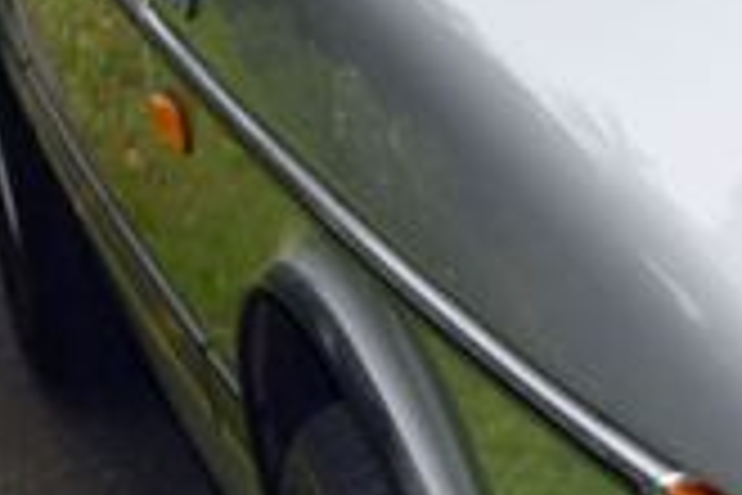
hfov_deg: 8.2
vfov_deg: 5.6
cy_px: 850
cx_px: 1178
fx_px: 5029
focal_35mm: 244
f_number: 5.3
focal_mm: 42
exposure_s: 1/160
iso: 200
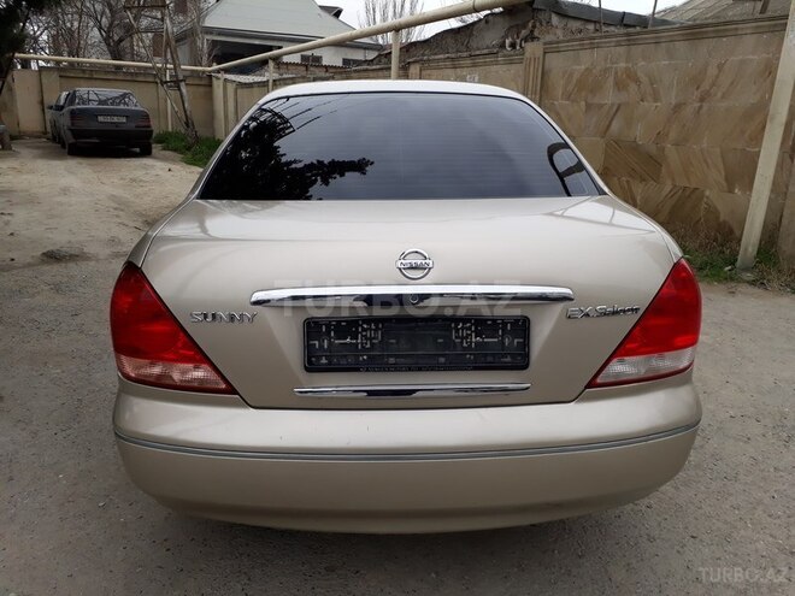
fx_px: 620
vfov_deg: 51.4
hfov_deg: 65.3
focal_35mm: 27
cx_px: 398
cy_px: 298
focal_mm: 3.6
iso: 40
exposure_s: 1/477
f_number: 1.9
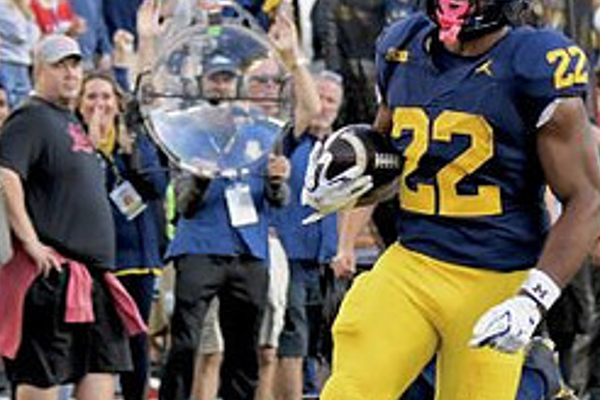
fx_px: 6366
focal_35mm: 382
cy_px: 279
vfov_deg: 3.6
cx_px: 427
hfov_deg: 5.4
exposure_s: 1/1000
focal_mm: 135
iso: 3200
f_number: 5
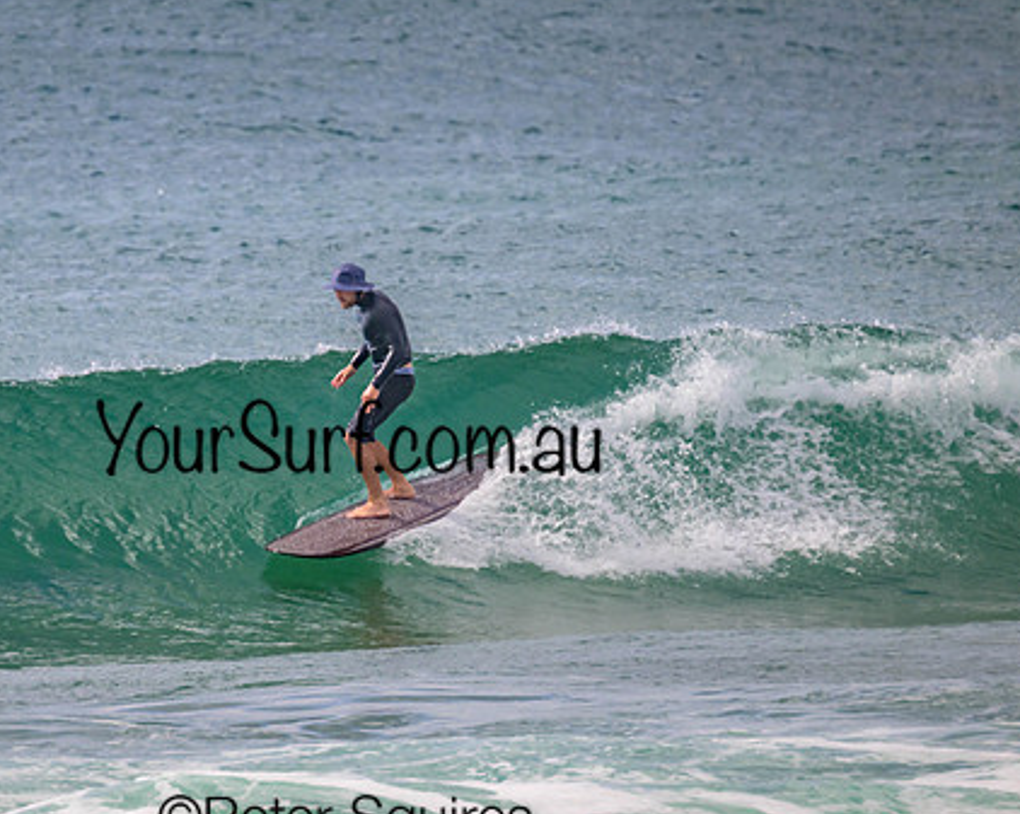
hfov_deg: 1.9
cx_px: 346
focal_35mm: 1033
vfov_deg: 1.5
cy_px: 417
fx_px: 31163
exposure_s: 1/2000
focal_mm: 800
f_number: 11
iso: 1100
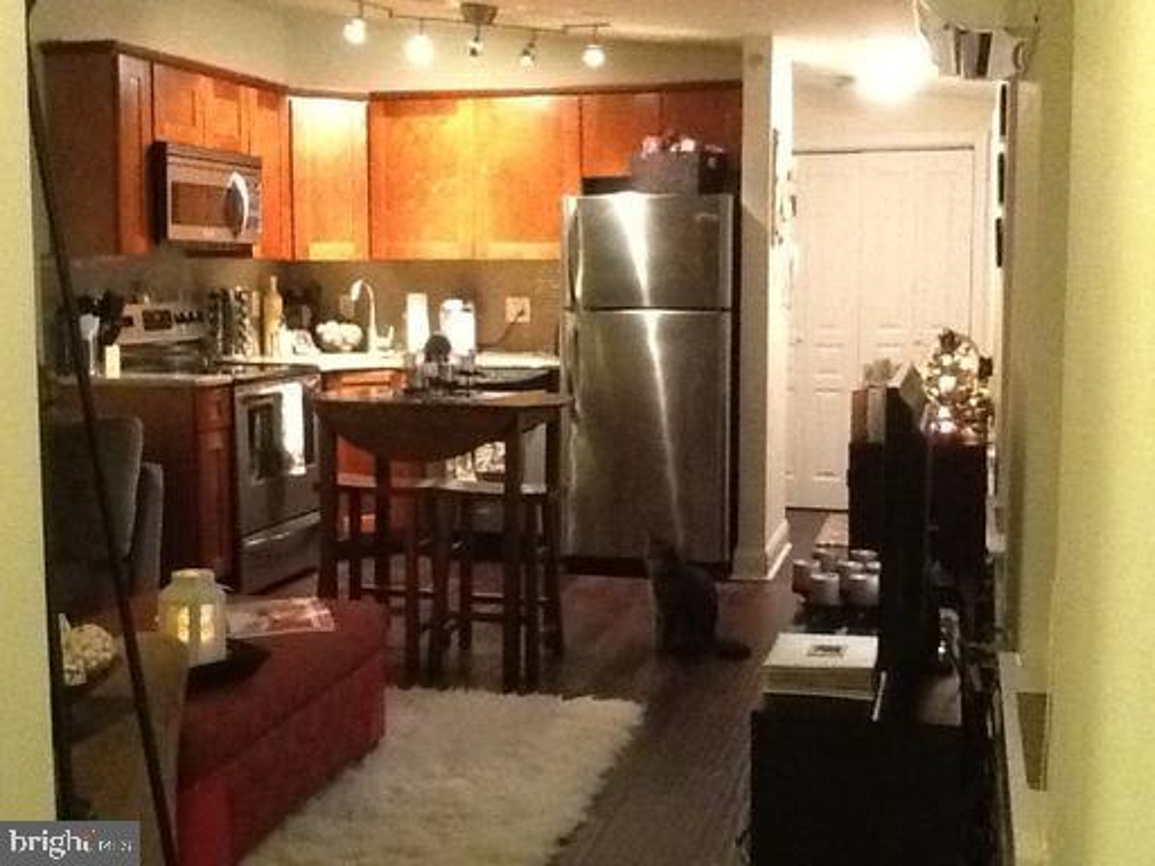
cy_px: 433
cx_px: 578
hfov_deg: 42.9
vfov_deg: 32.9
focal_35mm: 44
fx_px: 1468
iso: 640
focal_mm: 2.03
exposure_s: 1/15
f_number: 2.4
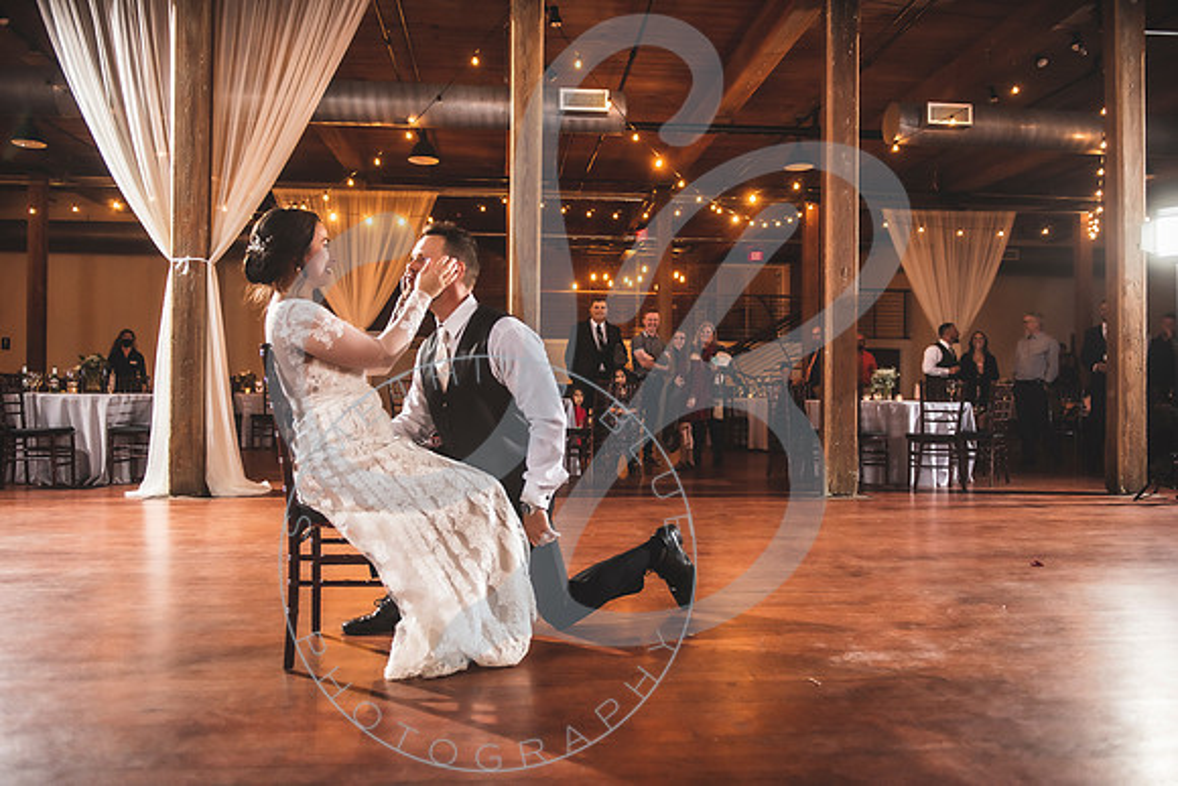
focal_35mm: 28
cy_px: 393
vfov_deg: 46.4
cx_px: 589
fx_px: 916
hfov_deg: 65.5
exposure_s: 1/200
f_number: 2.8
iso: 1000
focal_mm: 28
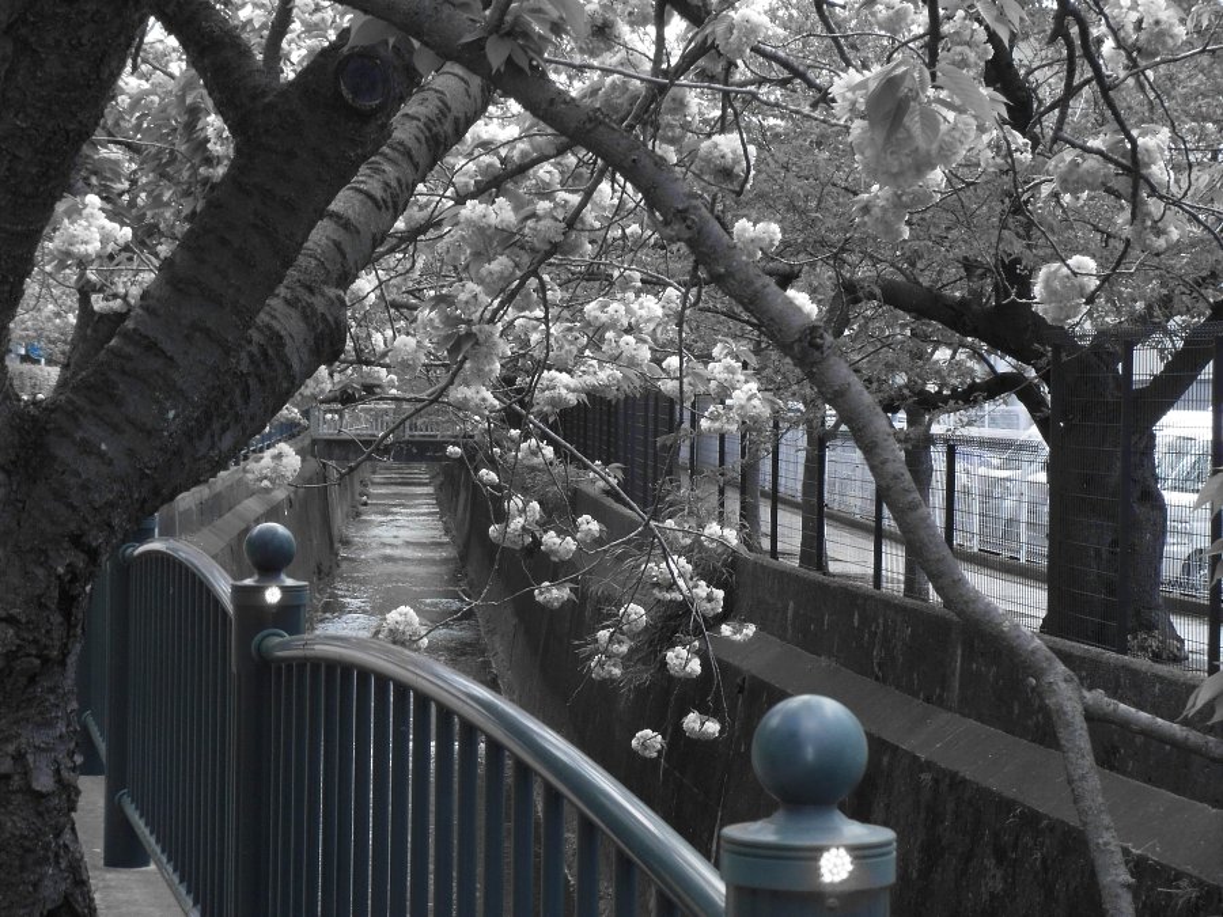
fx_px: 3356
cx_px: 612
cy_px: 458
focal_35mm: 95
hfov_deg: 20.7
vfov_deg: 15.6
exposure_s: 1/125
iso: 200
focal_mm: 16.9
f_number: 5.8
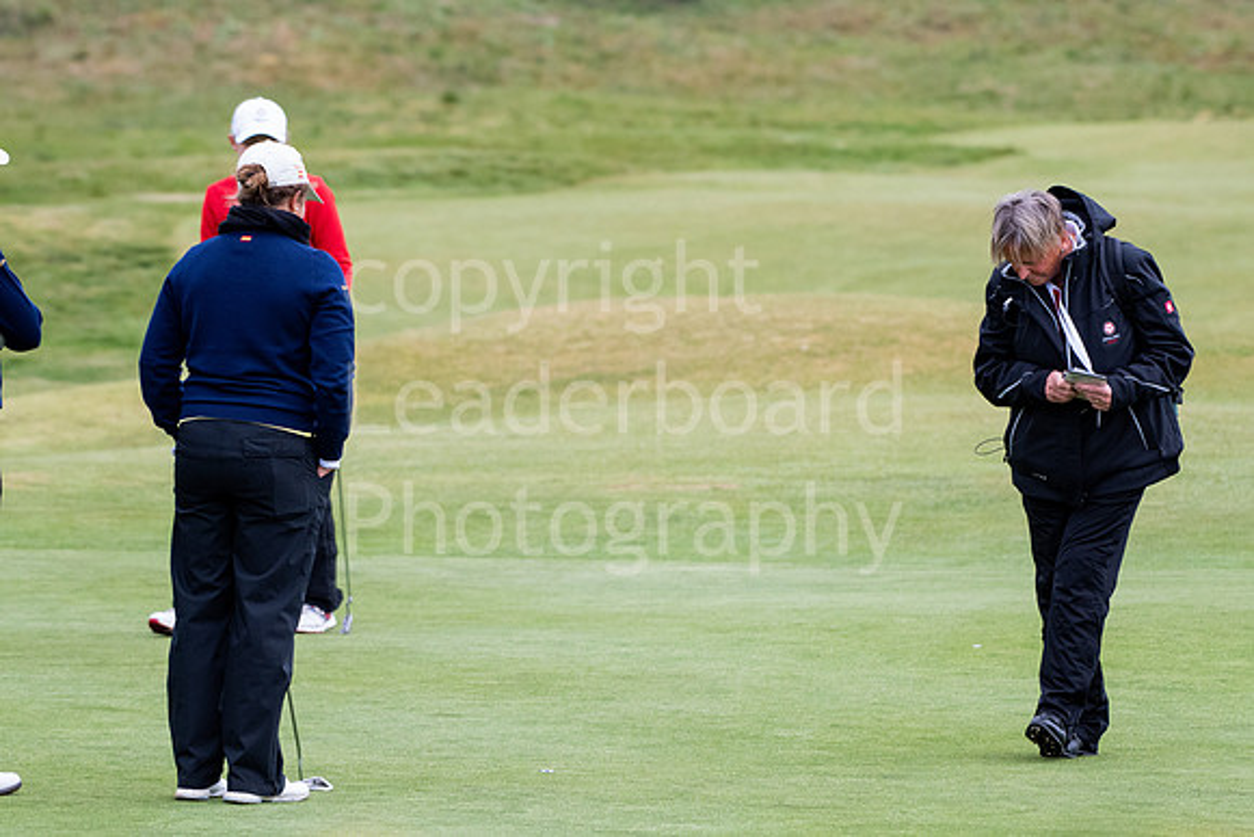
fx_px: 11497
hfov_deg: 6.2
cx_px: 627
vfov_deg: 4.2
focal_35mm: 330
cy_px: 418
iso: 1600
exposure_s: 1/1250
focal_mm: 220
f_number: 5.6
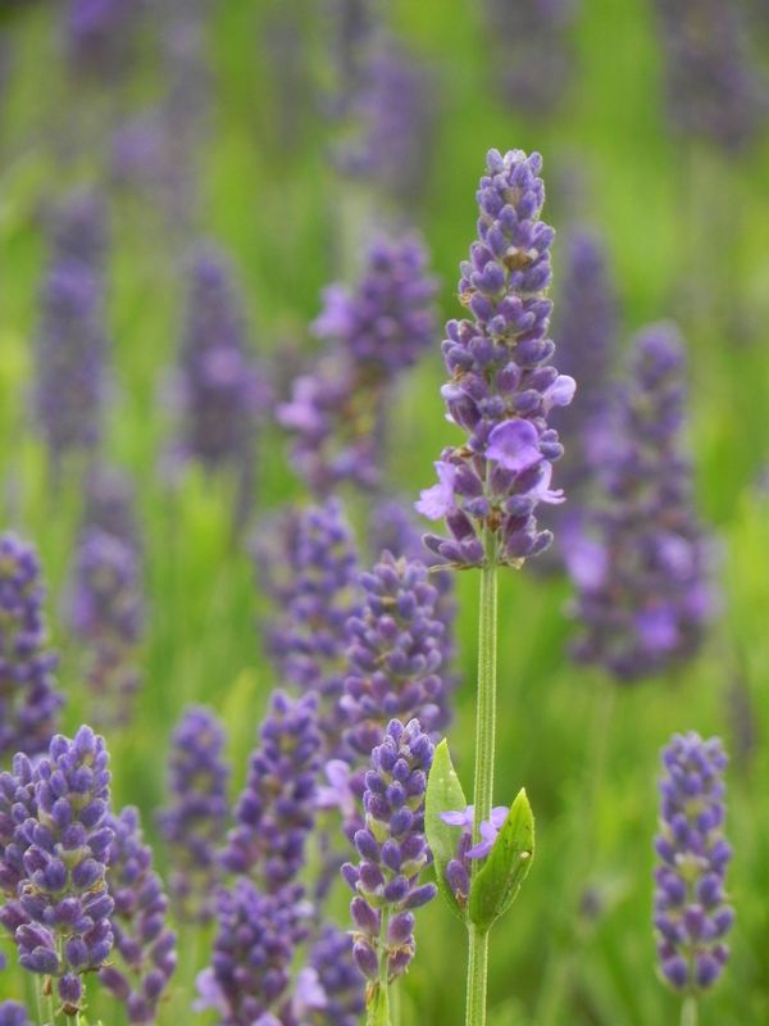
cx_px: 384
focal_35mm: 605
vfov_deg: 3.3
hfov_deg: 2.5
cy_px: 513
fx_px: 17920
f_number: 5
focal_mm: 107.6
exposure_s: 1/160
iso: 160
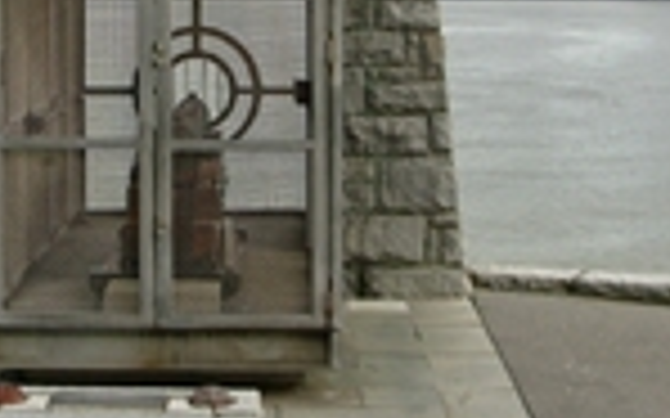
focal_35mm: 97
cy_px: 18
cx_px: 234
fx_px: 1771
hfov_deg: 21.4
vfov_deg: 13.3
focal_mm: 6.3
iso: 50
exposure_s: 1/418
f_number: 2.9
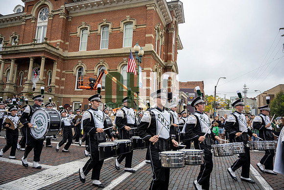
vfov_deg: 53.2
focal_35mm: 24
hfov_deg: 73.7
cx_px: 142
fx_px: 189
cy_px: 95
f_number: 4
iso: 800
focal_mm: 24
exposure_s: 1/1600
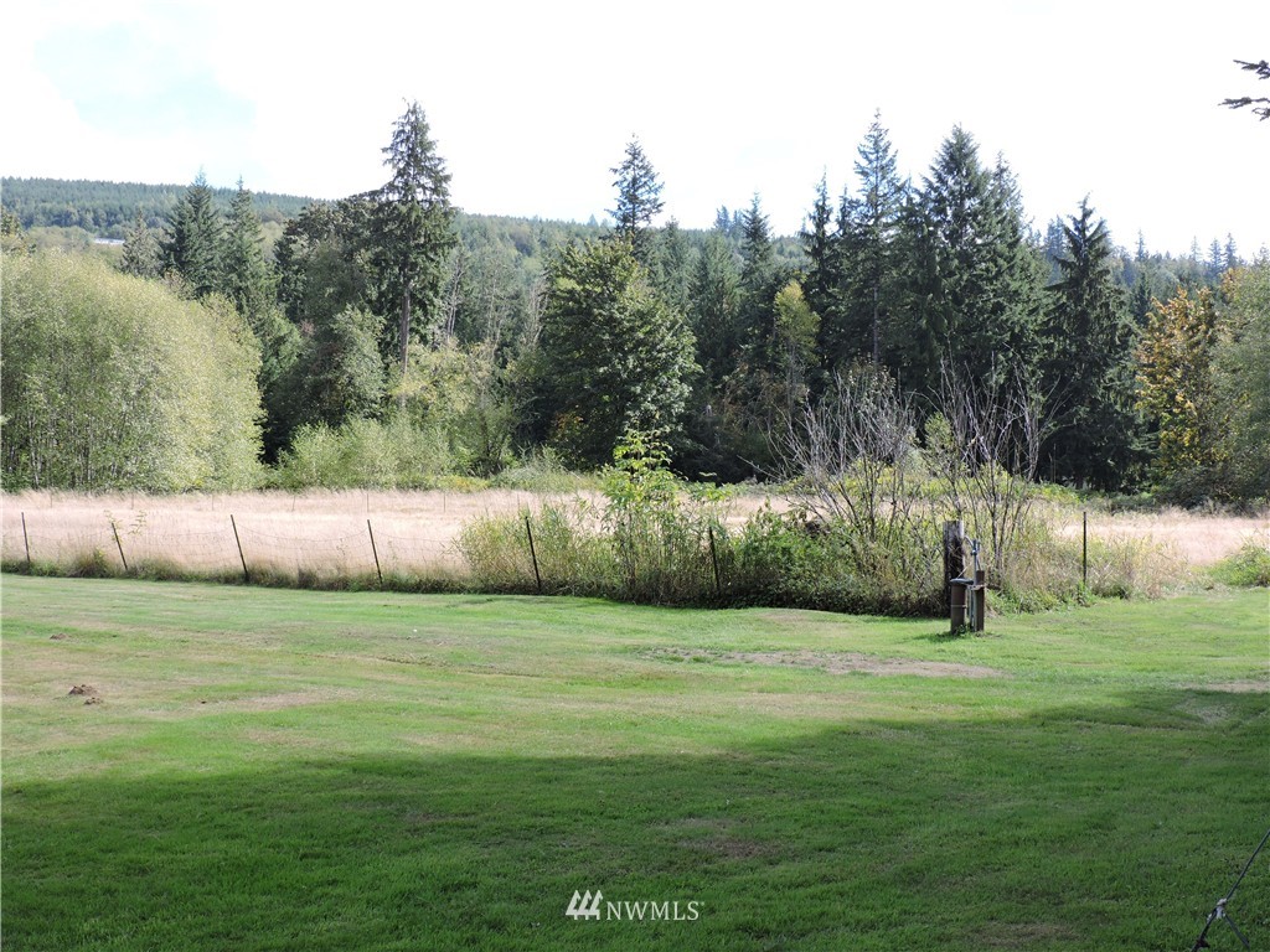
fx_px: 1578
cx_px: 635
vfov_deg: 33.6
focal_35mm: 43
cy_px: 476
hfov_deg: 43.9
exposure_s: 1/320
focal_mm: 7.7
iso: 100
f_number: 3.4
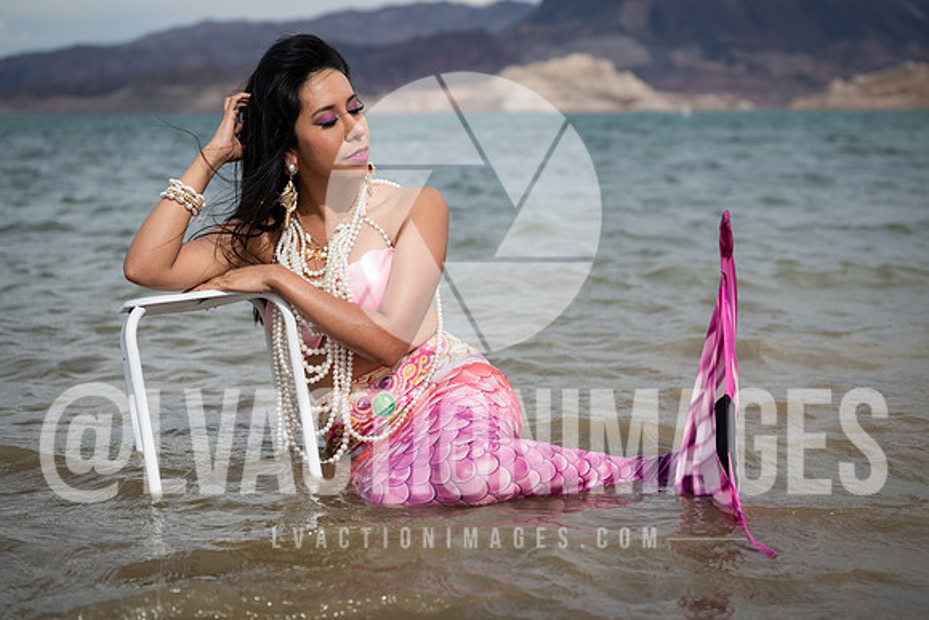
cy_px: 324
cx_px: 495
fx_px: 1712
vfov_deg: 20.5
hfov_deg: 30.3
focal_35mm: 66
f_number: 3.5
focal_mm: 61
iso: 64
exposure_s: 1/1250
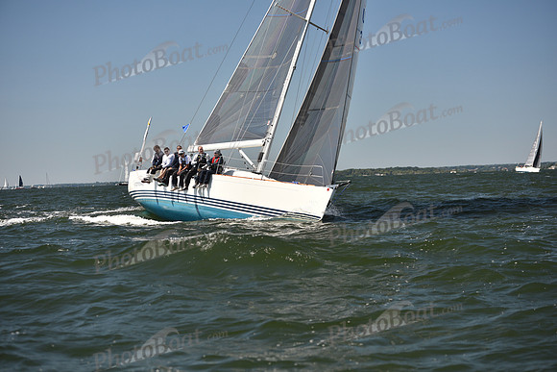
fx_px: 1269
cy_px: 186
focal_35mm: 82
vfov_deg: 16.7
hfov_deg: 24.8
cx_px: 278
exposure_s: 1/1250
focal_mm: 82
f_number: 3.5
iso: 250
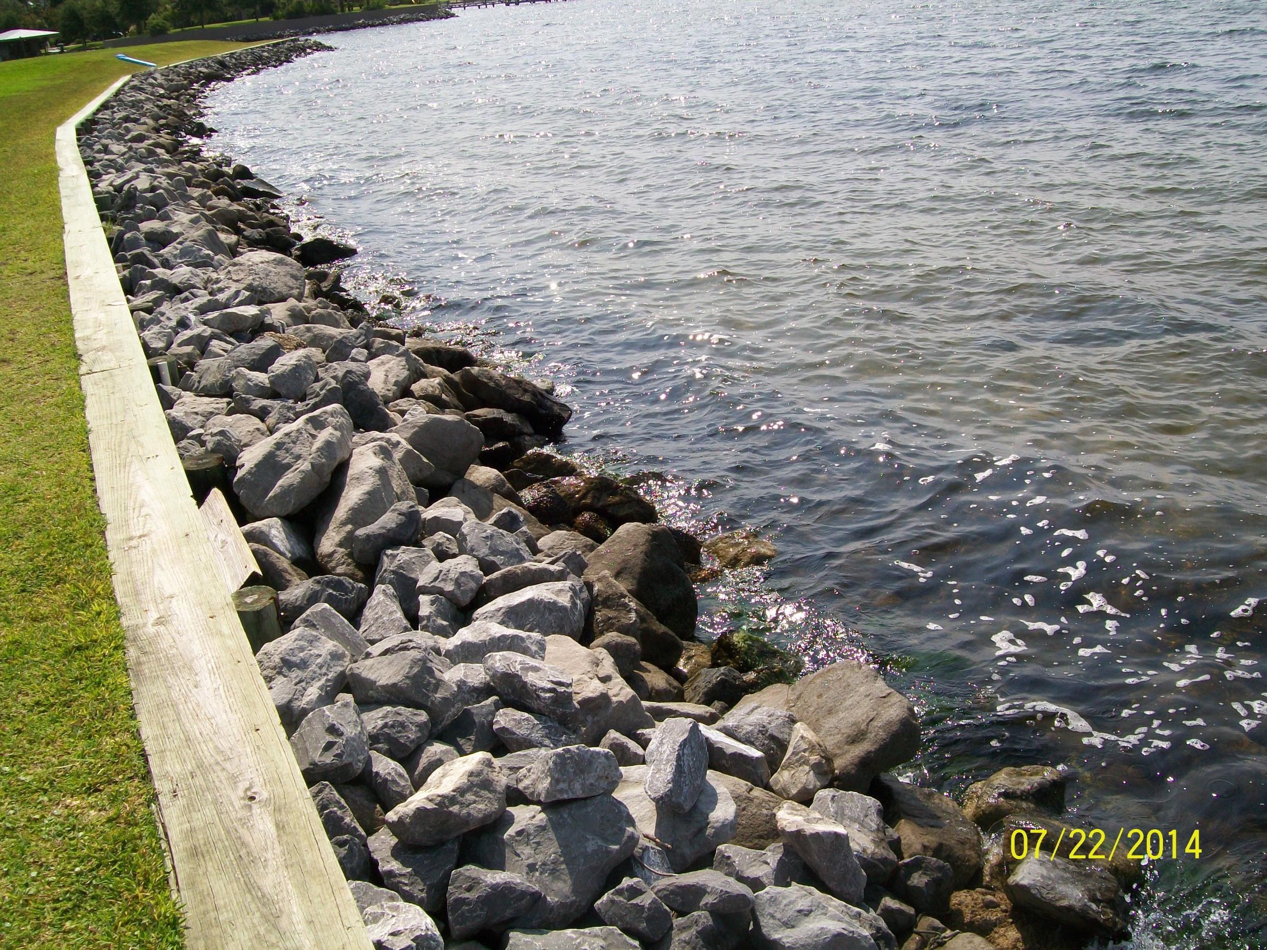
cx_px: 634
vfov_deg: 41.8
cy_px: 475
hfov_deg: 54.0
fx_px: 1244
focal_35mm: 34
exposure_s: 1/500
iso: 64
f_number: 4.9
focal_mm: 6.1
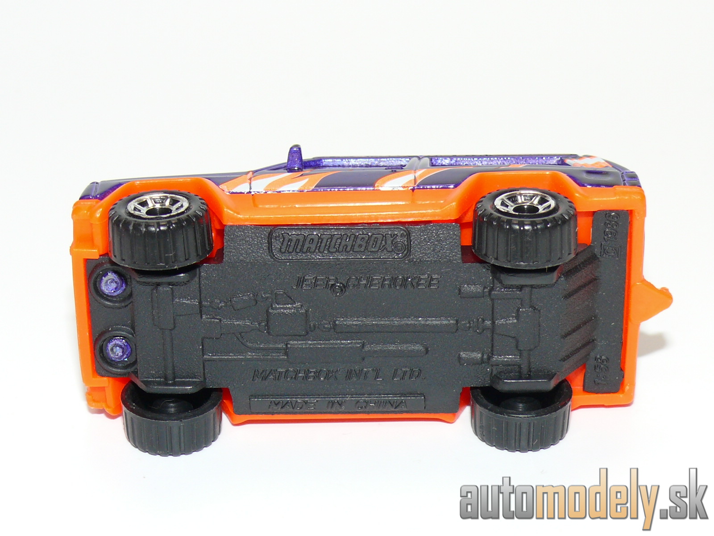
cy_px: 268
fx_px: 2104
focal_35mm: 102
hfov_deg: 19.3
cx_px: 357
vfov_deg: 14.5
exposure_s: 1/30
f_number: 4
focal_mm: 13.3
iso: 100
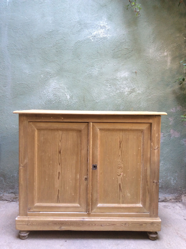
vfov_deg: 56.9
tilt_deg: -4.0
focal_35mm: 32
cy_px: 124
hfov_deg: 44.1
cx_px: 93
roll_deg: -0.4
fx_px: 230
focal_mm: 3.3
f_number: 2.4
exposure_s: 1/25
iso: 50
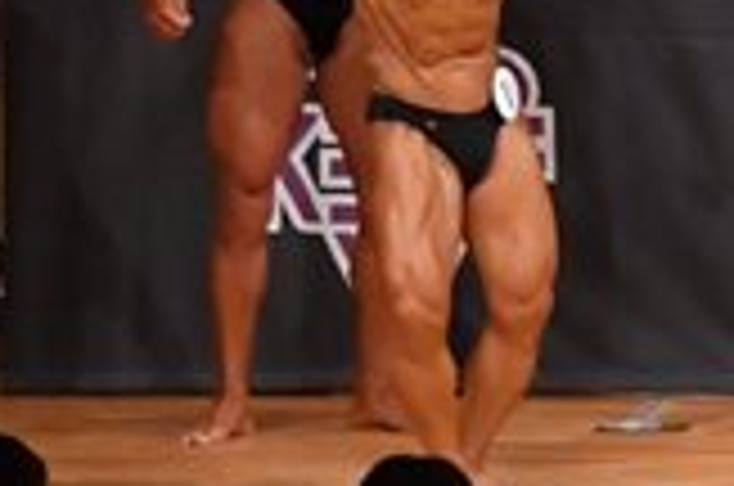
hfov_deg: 3.5
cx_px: 1722
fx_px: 11904
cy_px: 50
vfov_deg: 2.3
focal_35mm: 585
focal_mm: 82
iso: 7200
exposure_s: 1/400
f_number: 5.6
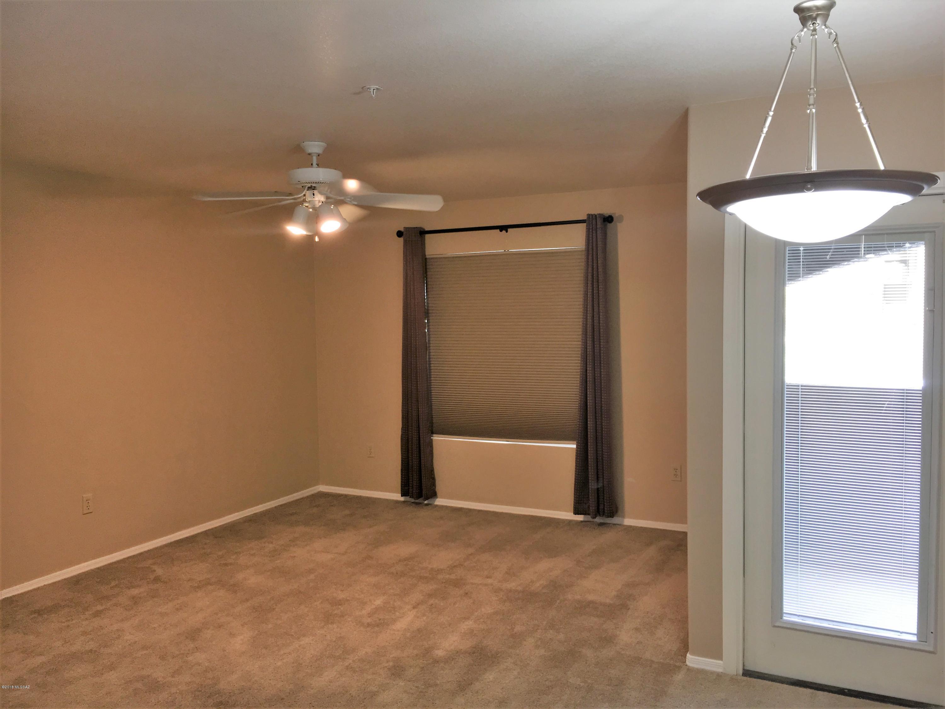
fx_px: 792
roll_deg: +0.3
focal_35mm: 29
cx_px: 472
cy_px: 354
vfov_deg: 48.2
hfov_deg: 61.7
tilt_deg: -3.1
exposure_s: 1/30
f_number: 2.2
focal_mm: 4.15
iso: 40
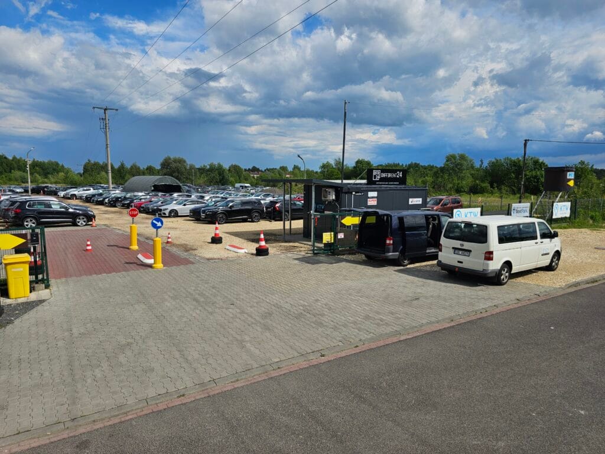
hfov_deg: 73.9
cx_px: 302
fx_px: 402
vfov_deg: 58.9
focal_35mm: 23
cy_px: 227
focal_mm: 6.3
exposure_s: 1/1465
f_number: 1.7
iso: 10
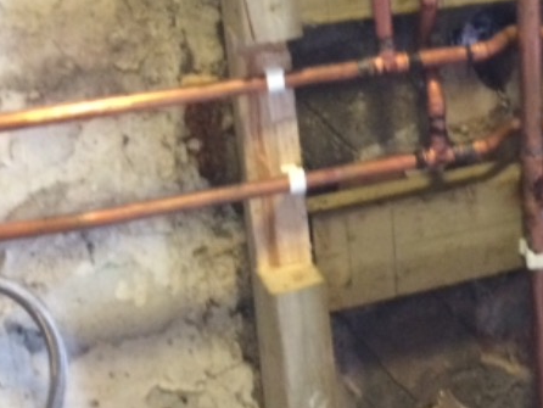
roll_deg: +3.3
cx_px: 582
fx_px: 1224
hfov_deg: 23.6
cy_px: 66
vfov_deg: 18.7
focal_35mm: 78
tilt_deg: -16.4
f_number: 2.2
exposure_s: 1/20
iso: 320
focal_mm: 4.15
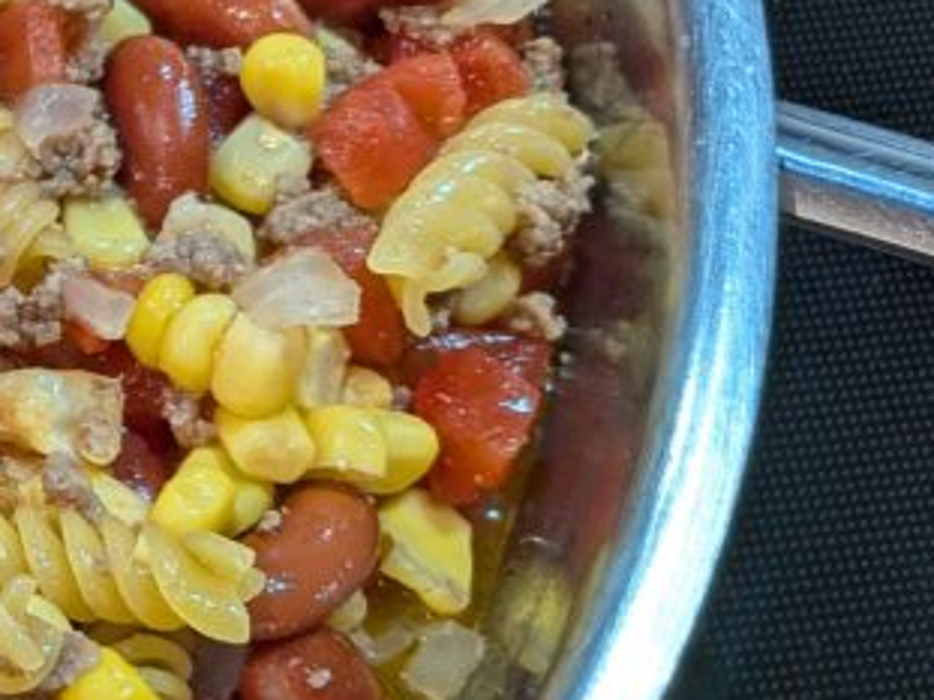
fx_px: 2131
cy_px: 183
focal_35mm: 79
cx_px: -583
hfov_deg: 20.1
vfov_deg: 18.5
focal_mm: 4.53
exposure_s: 1/60
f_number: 1.7
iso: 50
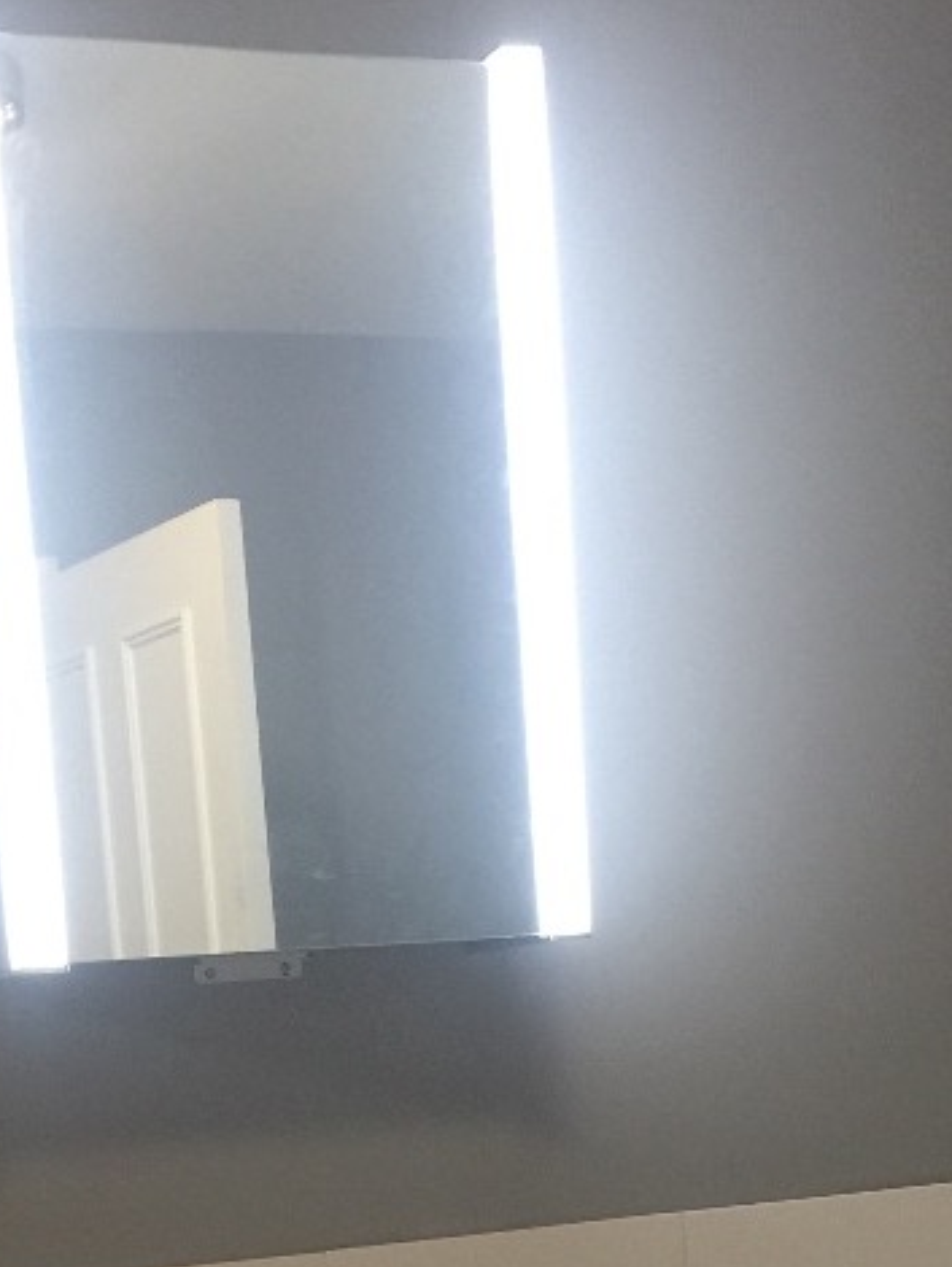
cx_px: 267
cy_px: 1483
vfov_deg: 24.1
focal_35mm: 74
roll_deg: +4.3
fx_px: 2711
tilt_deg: -6.7
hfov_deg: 19.8
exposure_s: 1/33
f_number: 2.2
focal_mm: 4.15
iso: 80
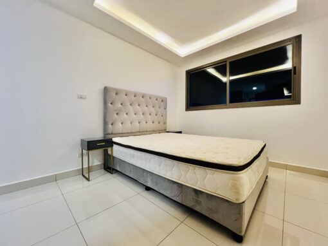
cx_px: 164
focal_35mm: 13
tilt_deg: -0.8
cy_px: 123
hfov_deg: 106.2
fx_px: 123
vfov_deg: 89.9
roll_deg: +0.4
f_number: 1.8
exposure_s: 1/50
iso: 500
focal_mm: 1.57
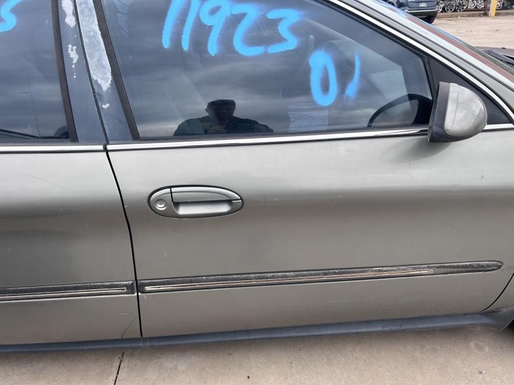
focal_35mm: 26
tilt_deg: -23.6
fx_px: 386
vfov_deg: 53.1
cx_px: 257
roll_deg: +1.6
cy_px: 192
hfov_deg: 67.3
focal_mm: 5.7
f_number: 1.5
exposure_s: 1/186
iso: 40
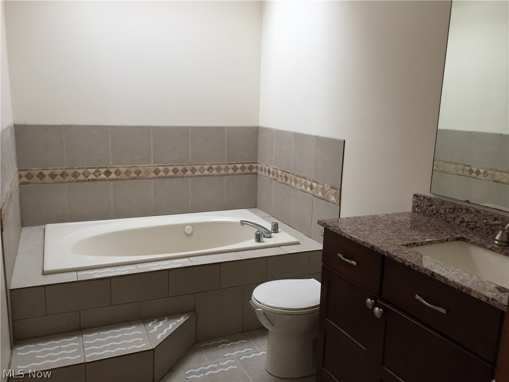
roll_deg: -2.5
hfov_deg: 61.7
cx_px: 254
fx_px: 426
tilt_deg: -11.5
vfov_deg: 48.2
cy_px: 191
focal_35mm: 29
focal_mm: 4.15
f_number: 2.2
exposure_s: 1/30
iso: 40
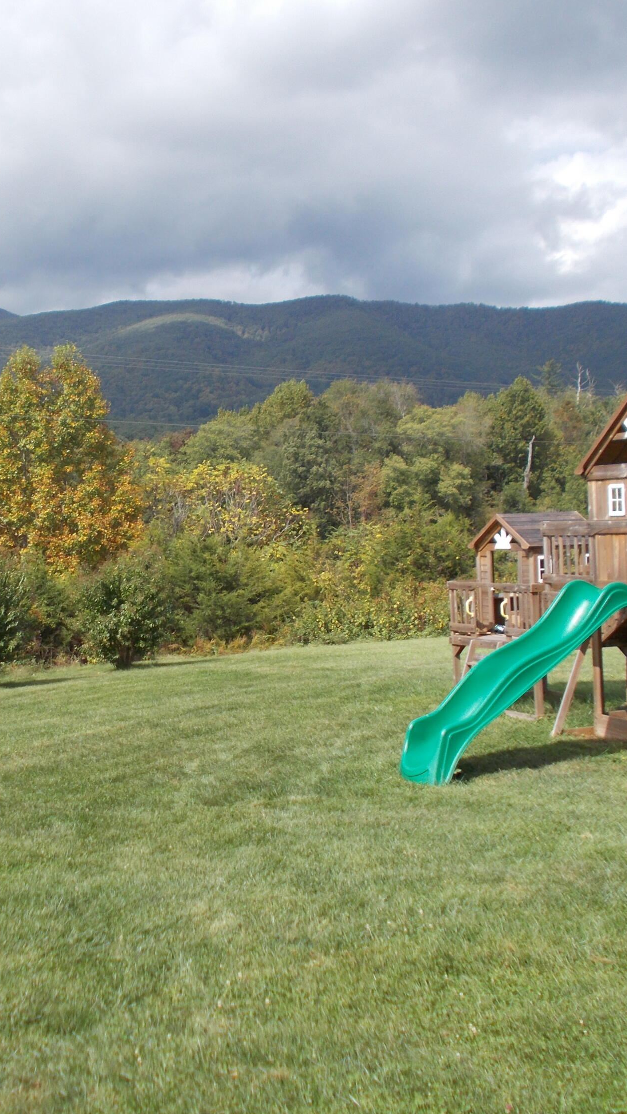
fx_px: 1123
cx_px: 135
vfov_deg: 52.8
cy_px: 559
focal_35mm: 38
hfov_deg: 30.5
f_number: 8
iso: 80
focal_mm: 4.6
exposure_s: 1/100
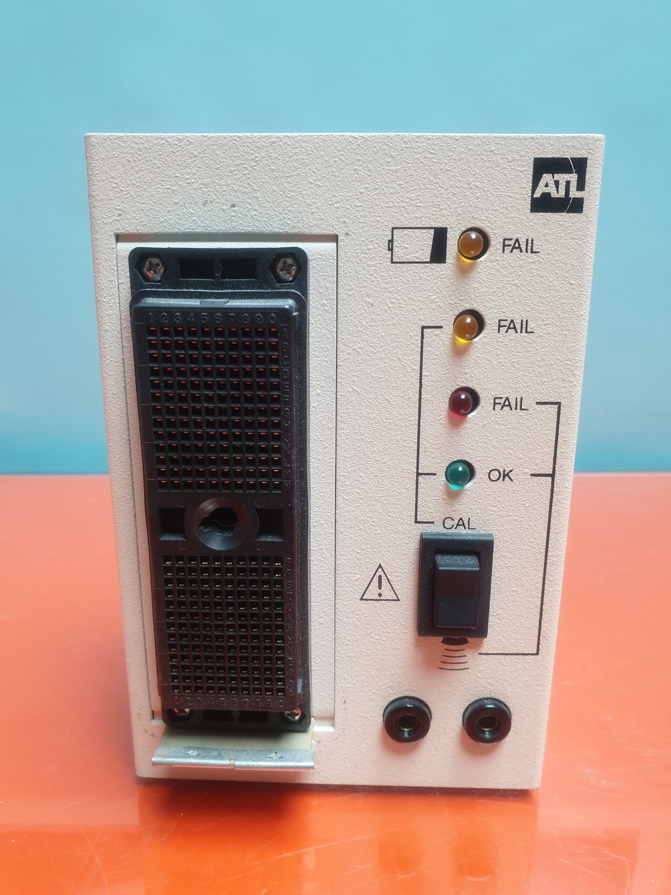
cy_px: 448
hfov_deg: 53.1
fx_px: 672
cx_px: 336
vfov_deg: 67.3
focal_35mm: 26
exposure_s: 1/50
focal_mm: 4.3
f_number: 2.4
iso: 250
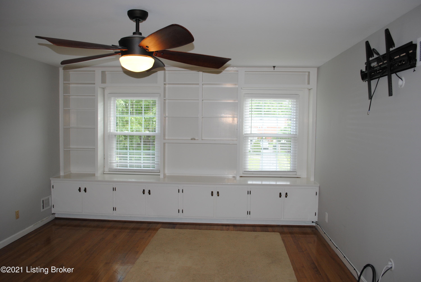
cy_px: 141
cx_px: 210
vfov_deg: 48.0
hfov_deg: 67.3
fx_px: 316
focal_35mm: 27
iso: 200
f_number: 3.5
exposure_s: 1/60
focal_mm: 18
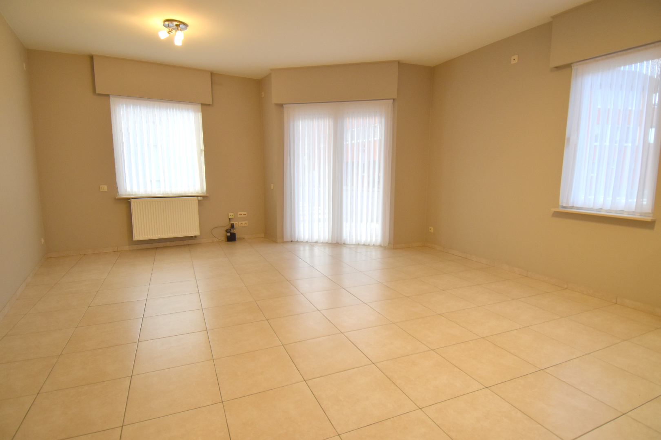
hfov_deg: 90.0
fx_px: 330
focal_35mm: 18
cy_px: 220
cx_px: 330
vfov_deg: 67.4
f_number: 4.5
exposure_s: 1/80
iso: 400
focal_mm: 12
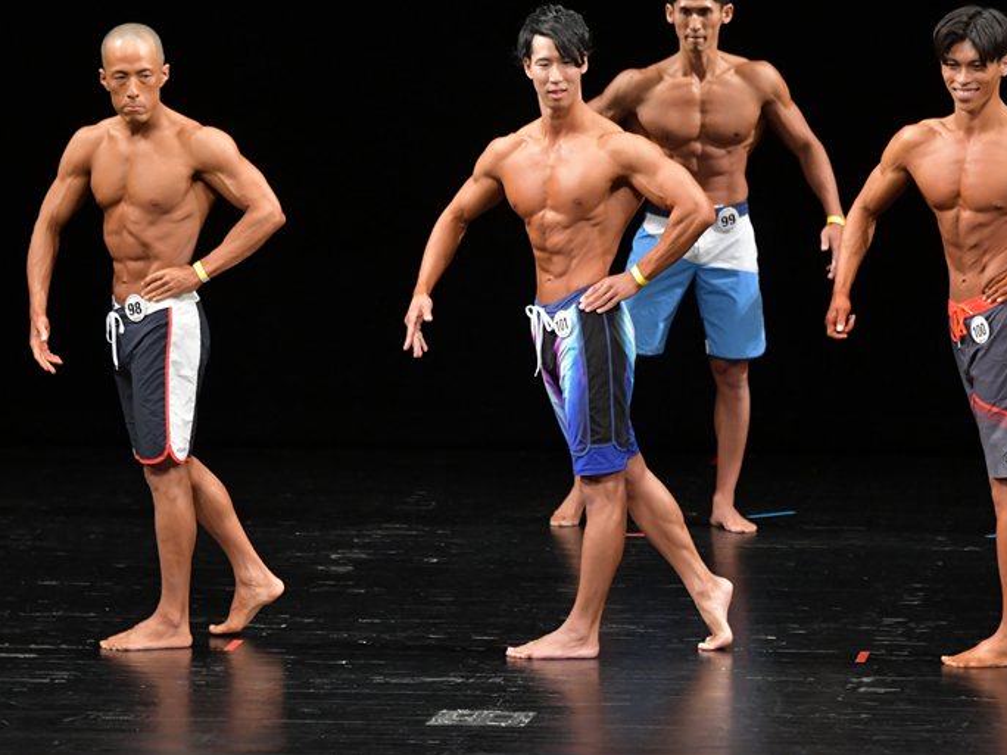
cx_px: 451
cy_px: 378
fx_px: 8553
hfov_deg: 6.7
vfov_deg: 5.1
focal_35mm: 294
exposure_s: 1/400
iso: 3200
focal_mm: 180
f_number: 5.6
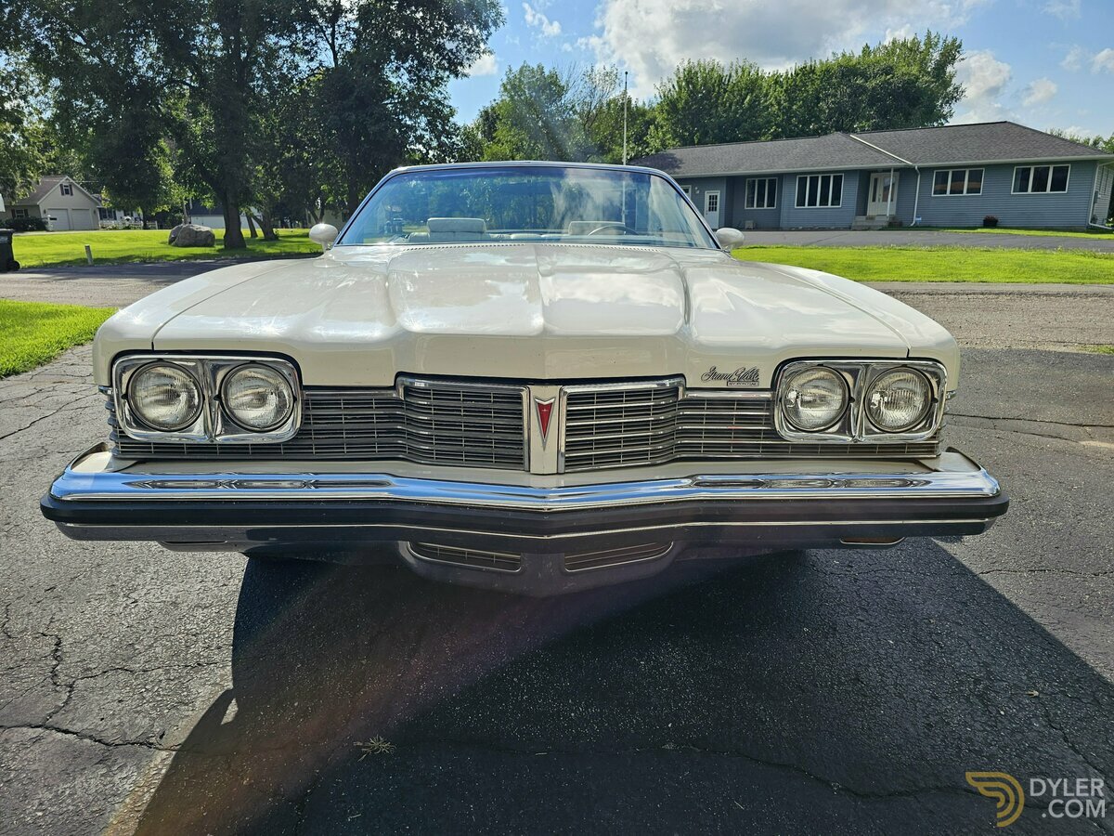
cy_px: 418
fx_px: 740
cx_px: 557
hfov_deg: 73.9
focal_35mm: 23
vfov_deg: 58.9
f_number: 1.7
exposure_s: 1/1272
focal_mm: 6.3
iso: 20
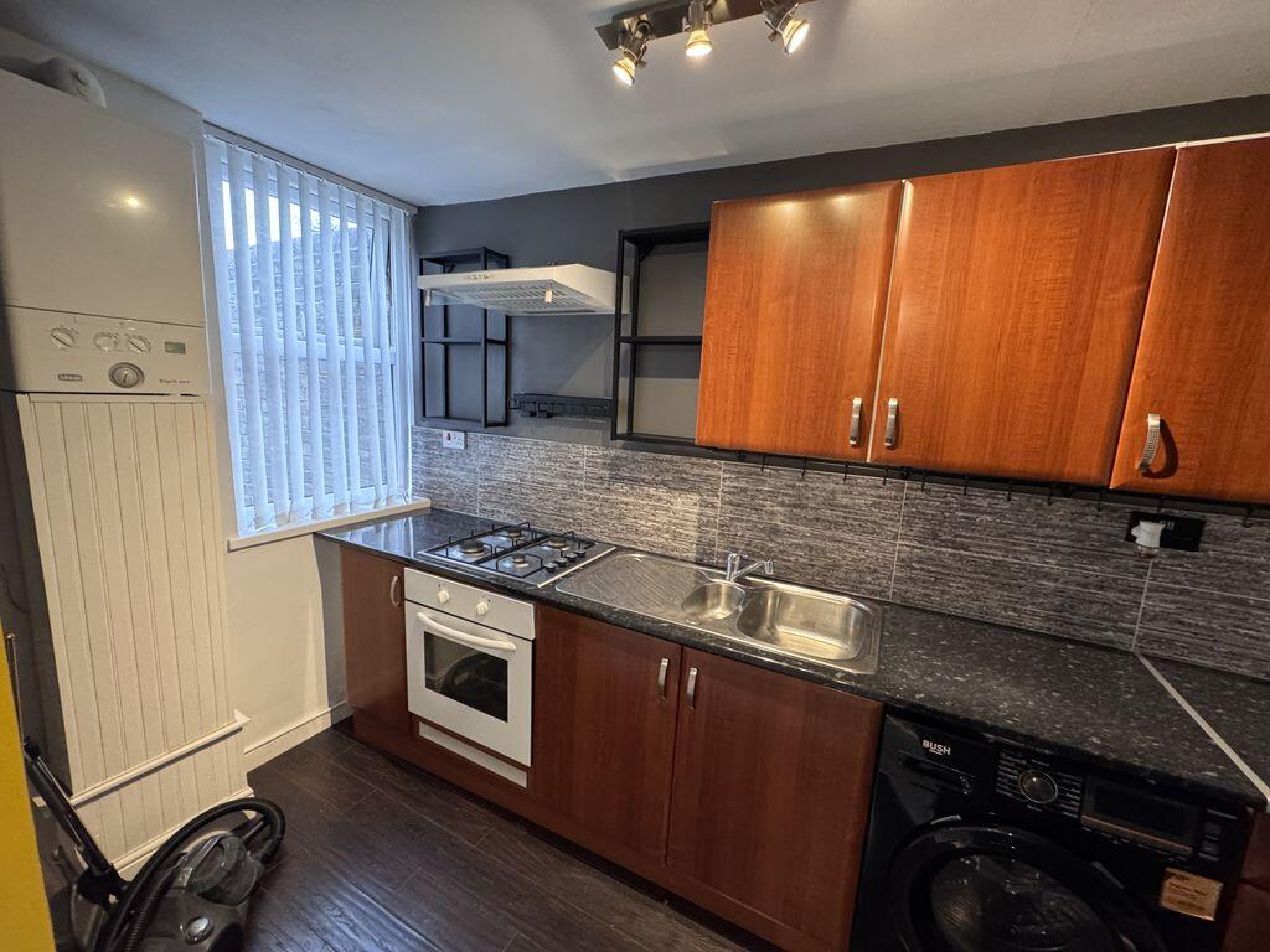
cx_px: 635
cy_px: 476
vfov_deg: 85.7
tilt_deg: -10.3
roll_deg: -2.0
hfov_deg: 102.1
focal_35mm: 14
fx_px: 514
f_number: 2.2
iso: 500
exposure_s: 1/60
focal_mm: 2.22
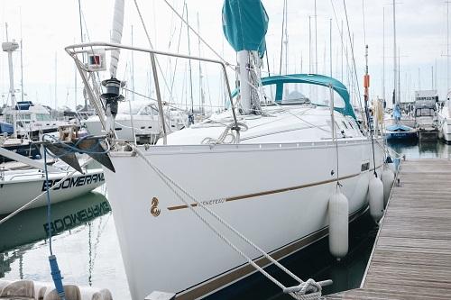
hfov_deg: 47.4
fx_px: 513
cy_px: 150
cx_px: 226
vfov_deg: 32.6
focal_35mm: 41
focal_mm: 27
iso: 200
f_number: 3.2
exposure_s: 1/2000
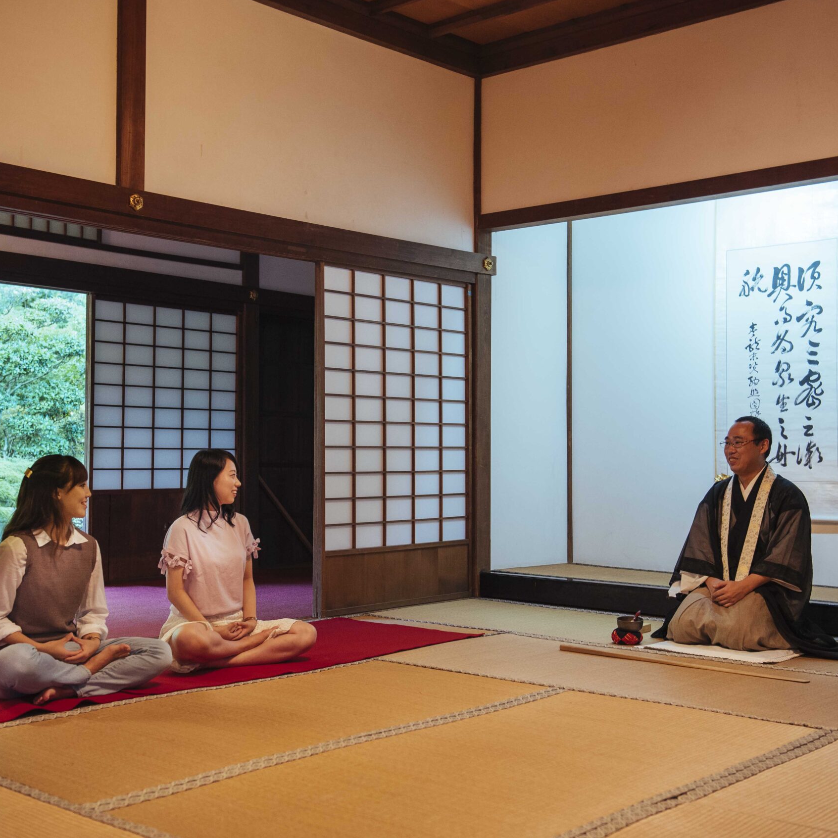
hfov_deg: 37.5
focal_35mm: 45
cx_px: 398
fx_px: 1232
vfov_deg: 37.6
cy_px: 421
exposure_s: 1/30
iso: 1250
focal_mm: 35
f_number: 3.2
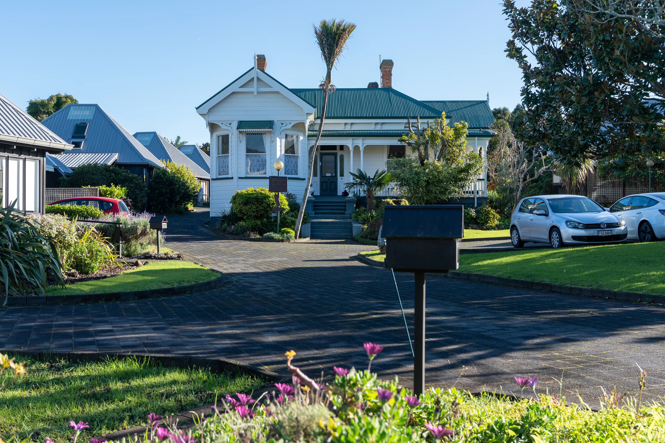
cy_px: 196
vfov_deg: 33.4
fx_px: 739
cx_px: 300
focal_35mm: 40
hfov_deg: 48.4
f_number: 5.6
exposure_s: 1/640
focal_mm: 32
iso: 400
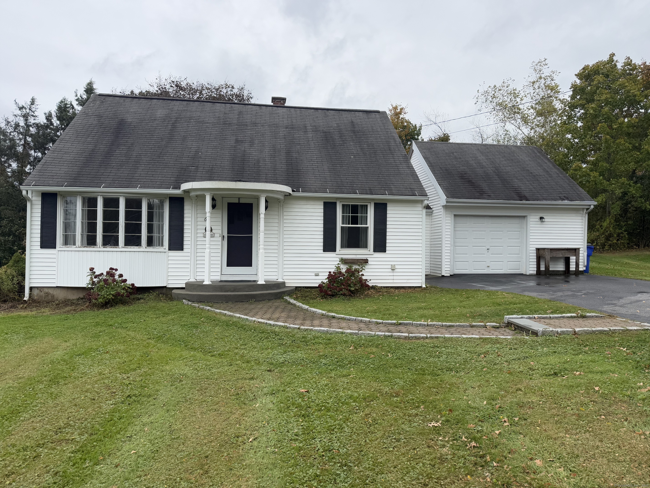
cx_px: 325
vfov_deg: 56.8
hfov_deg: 71.6
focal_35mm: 24
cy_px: 244
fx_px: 451
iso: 80
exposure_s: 1/1812
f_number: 1.78
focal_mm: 6.76
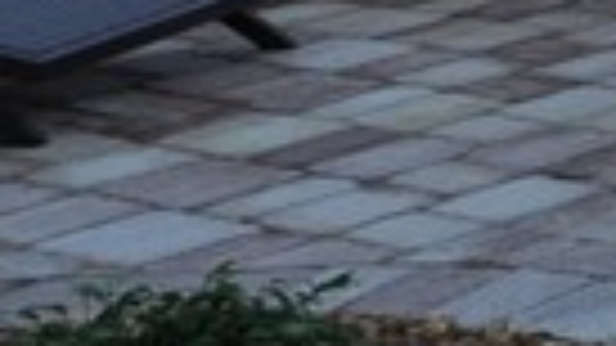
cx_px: 1978
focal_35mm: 125
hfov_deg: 10.4
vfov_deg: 8.9
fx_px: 2041
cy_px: -440
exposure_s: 1/250
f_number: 8
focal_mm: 10
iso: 200
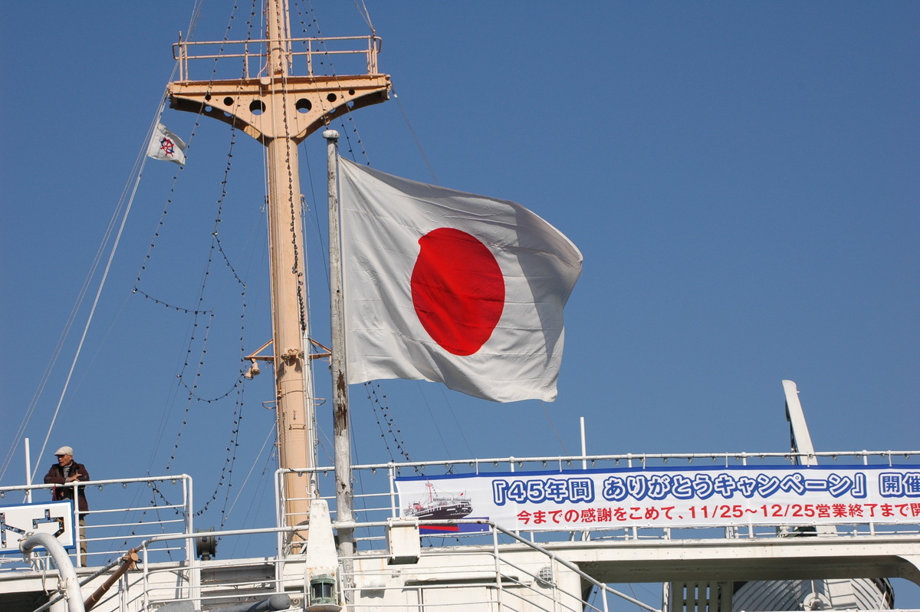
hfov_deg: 17.1
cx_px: 460
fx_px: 3064
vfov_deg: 11.4
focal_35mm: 120
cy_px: 306
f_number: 11
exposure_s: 1/500
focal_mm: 80
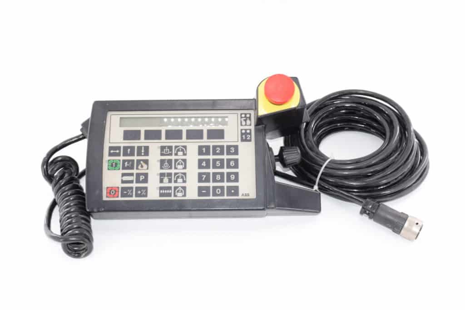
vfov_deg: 29.9
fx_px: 581
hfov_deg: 43.6
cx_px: 232
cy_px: 155
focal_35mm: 45
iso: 200
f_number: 13
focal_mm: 30
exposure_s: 1/25
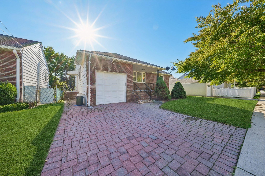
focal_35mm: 12
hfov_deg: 112.6
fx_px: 88
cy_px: 88
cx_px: 132
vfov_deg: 90.0
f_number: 11
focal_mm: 12
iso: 100
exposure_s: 1/60
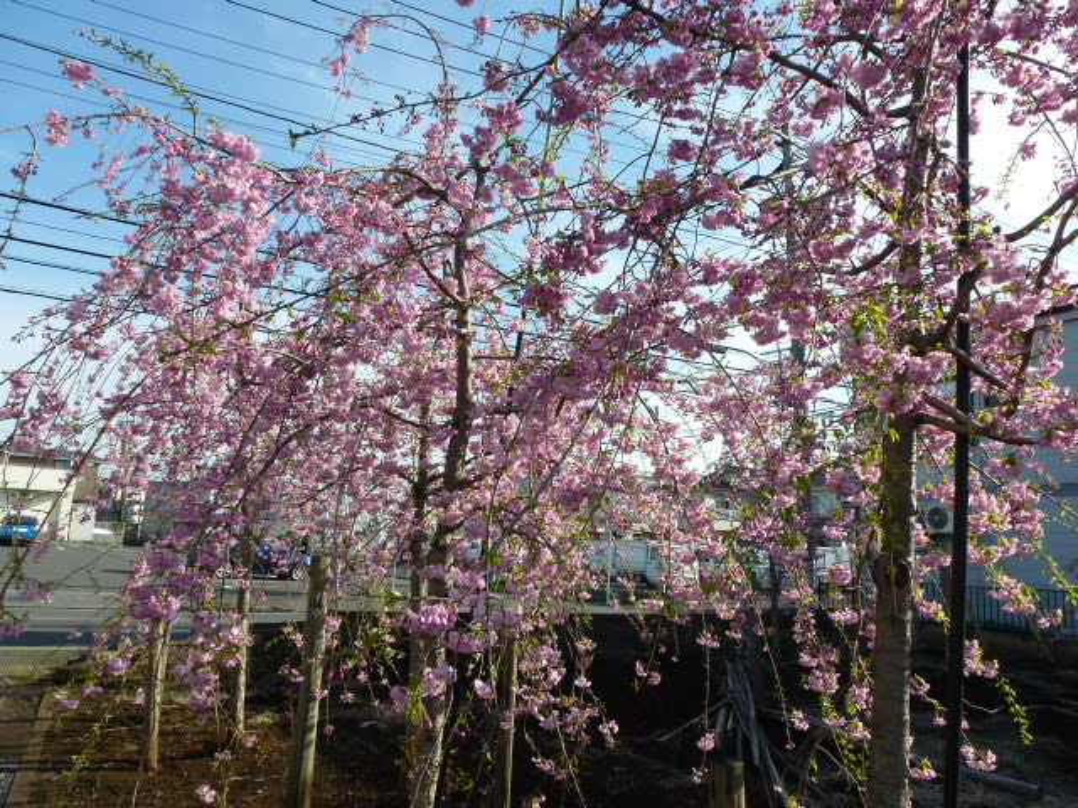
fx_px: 747
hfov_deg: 71.6
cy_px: 404
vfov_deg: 56.8
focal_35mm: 24
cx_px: 539
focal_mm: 4.3
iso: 100
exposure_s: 1/500
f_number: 4
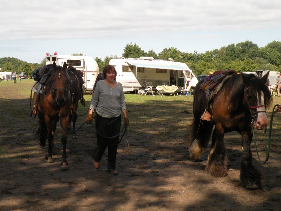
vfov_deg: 26.1
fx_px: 455
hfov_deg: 34.3
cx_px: 140
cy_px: 106
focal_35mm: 56
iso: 100
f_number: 5.6
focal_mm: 9.8
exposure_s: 1/298
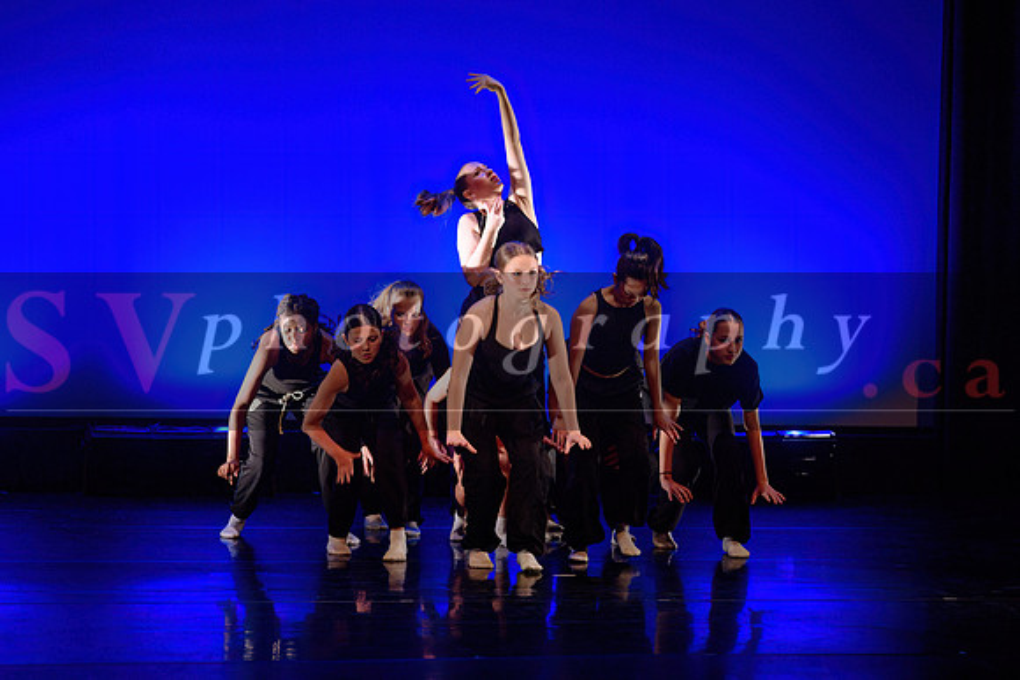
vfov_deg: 10.7
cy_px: 291
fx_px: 3630
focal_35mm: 128
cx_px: 510
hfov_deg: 16.0
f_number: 2.8
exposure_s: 1/200
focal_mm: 112
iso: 1600
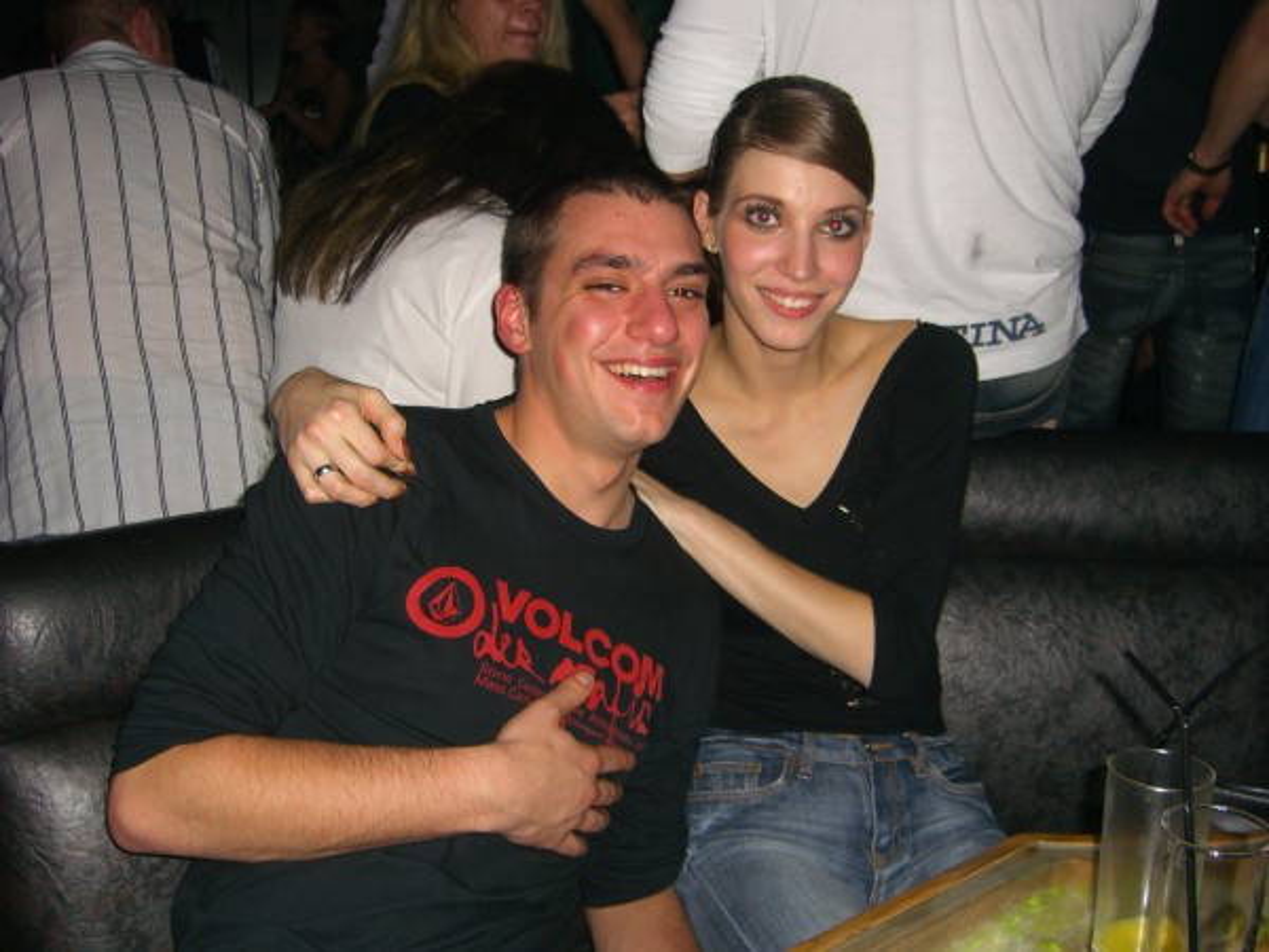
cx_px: 634
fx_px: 1393
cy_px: 476
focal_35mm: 38
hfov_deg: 49.0
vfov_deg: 37.7
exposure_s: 1/60
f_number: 2.8
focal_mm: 7.9
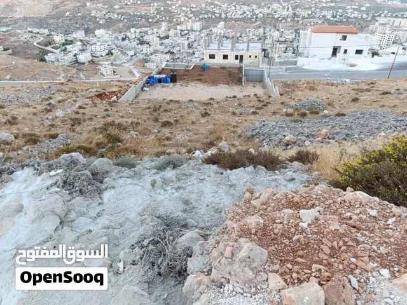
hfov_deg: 73.9
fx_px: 270
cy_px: 152
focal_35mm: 23
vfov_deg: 58.9
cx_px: 204
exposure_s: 1/100
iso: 320
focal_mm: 6.14
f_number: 1.6
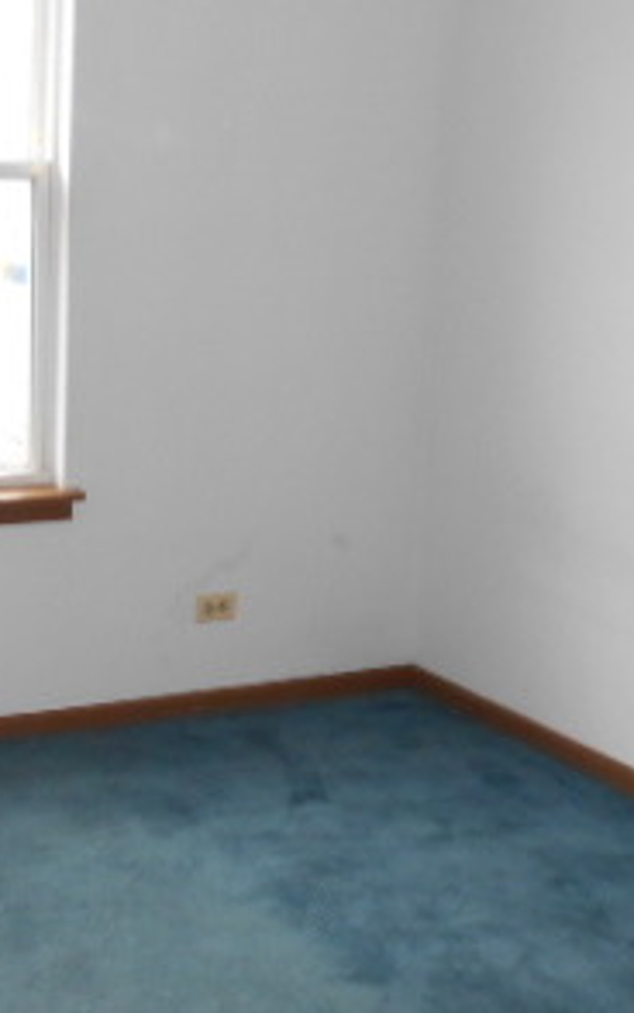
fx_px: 1657
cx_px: 31
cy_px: 579
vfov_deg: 33.9
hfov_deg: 21.1
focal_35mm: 60
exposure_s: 1/30
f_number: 3.2
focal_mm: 4.6
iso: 180
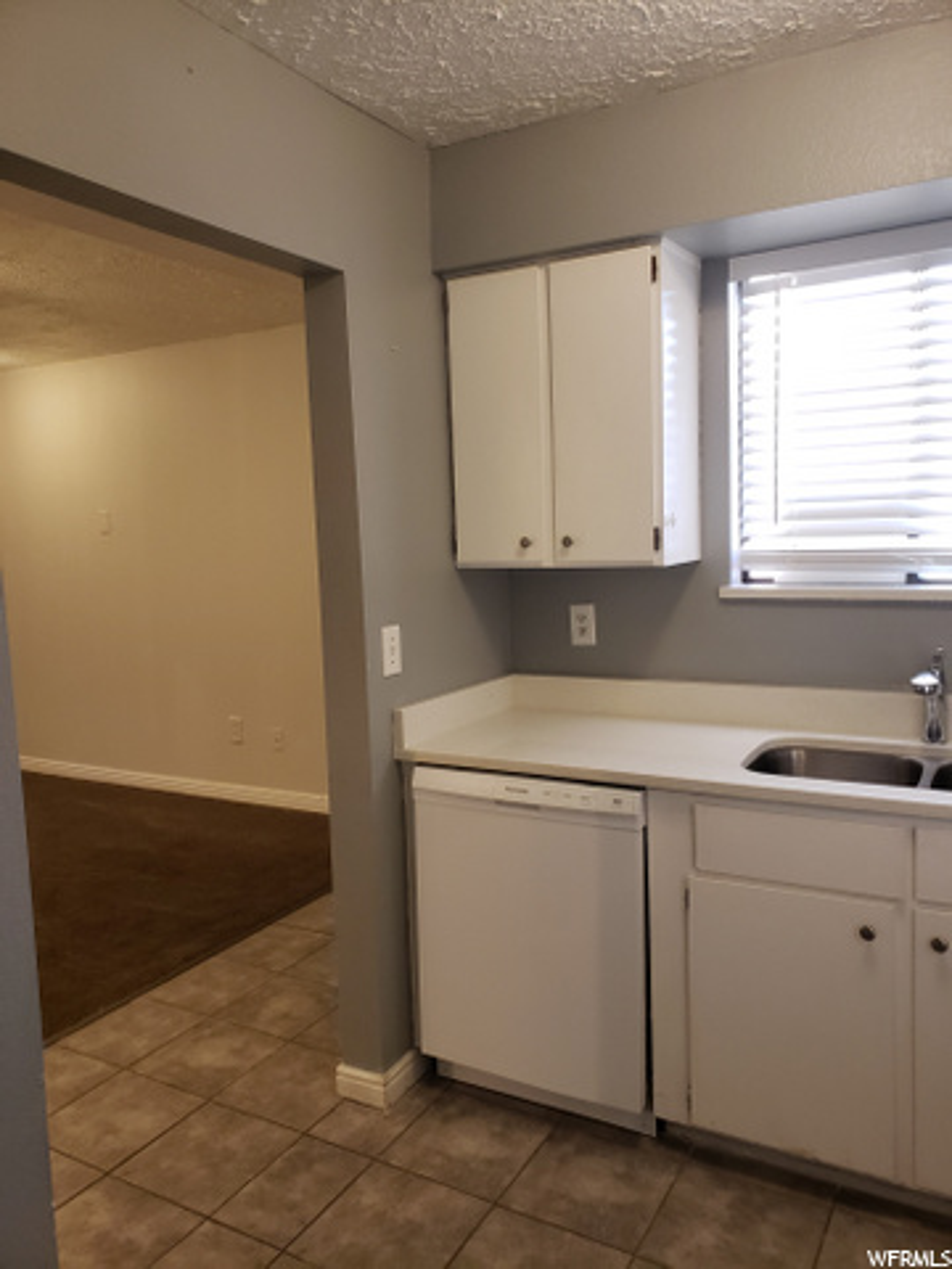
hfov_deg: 53.1
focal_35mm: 26
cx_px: 476
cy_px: 634
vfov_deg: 67.3
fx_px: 953
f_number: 2.4
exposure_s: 1/60
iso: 250
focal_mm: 4.3
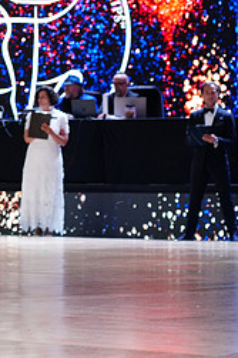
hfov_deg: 6.7
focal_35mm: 201
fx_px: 1996
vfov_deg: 10.2
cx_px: -170
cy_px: 126
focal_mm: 87
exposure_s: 1/500
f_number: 4.5
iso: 2000
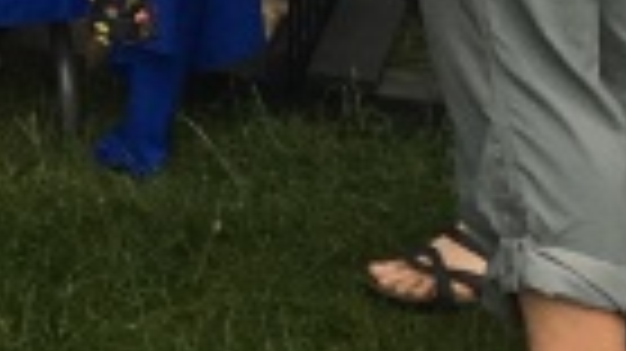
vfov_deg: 4.9
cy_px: -832
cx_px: -585
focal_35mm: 233
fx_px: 3865
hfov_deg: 8.8
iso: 25
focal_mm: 4.15
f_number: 2.2
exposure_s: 1/434
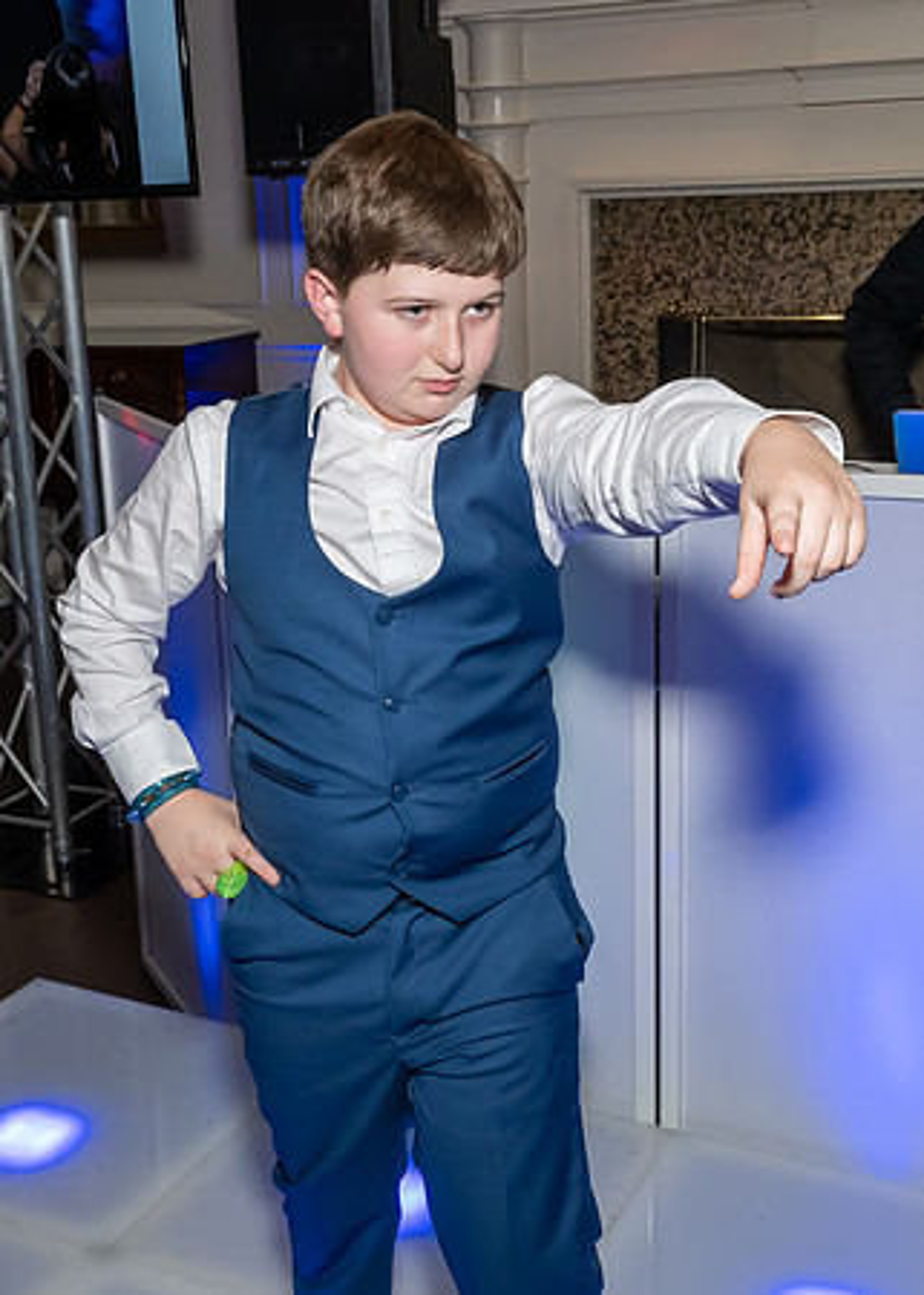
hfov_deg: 32.4
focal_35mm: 43
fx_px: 1588
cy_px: 582
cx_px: 400
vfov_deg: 44.3
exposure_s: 1/250
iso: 1000
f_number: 7.1
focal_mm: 17
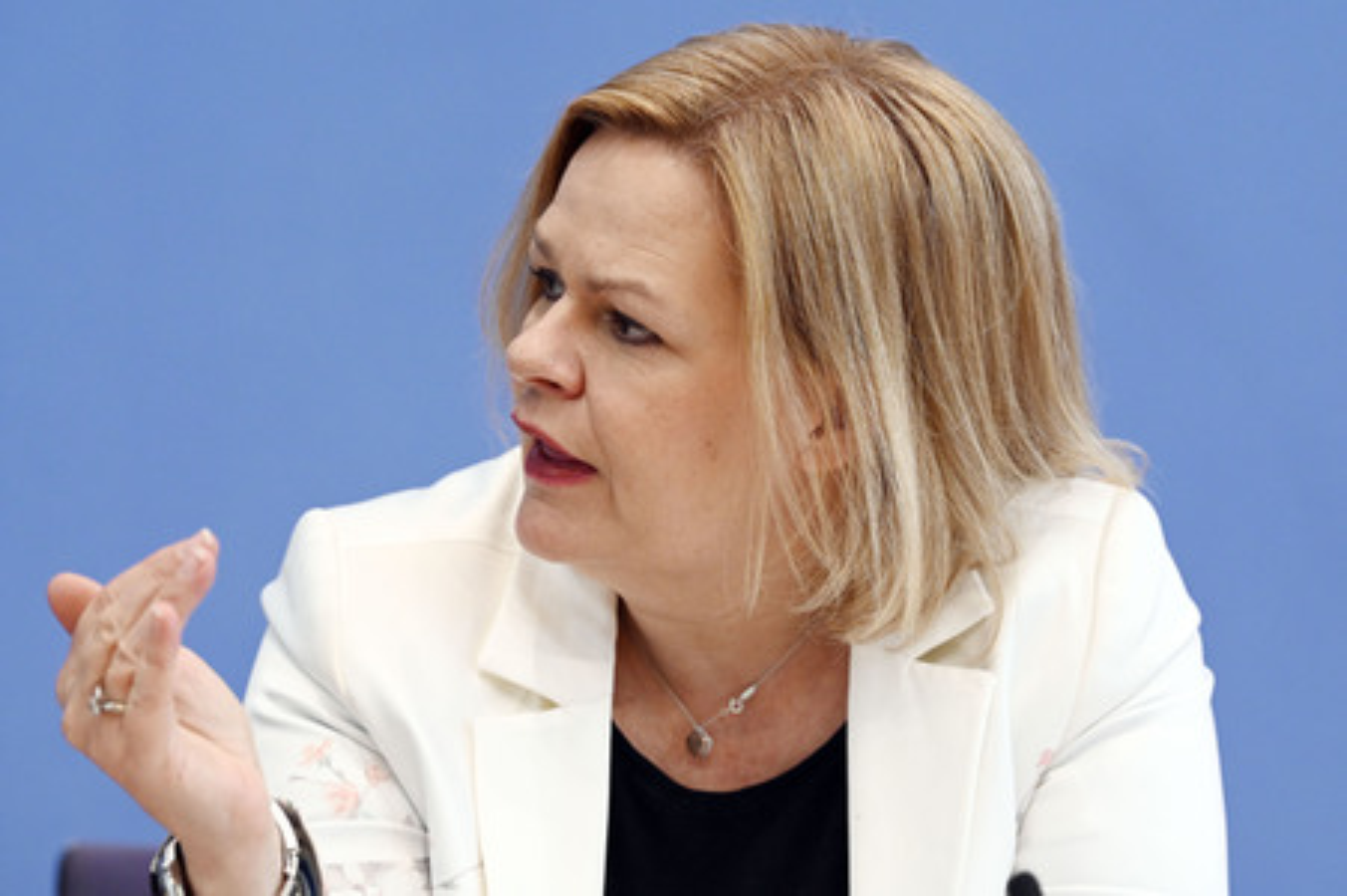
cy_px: 448
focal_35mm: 200
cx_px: 674
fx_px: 7478
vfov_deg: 6.9
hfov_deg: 10.3
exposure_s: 1/800
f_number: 5.6
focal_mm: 200
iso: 3200
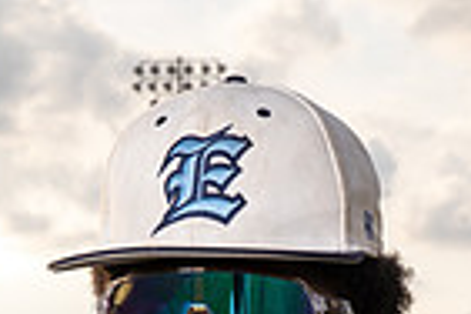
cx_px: 237
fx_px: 1962
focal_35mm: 150
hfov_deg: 13.7
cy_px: 695
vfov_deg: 8.5
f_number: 11
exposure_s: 1/250
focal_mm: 47
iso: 250
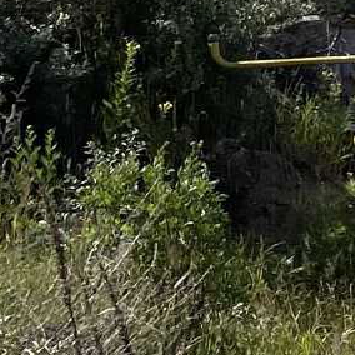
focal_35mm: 194
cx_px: 1236
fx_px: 2251
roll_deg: +0.6
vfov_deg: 8.8
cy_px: -151
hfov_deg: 7.4
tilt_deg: -4.4
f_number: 1.6
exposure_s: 1/5051
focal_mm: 4.2
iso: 32
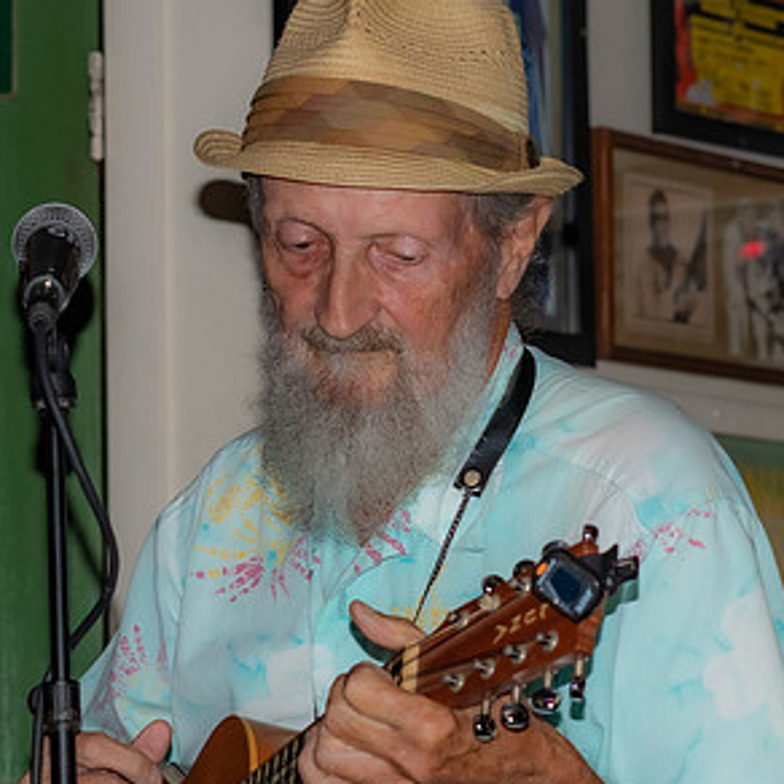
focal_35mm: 186
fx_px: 4766
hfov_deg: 9.4
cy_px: 527
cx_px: 456
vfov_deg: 9.4
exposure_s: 1/160
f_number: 5.6
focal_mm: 85
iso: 800
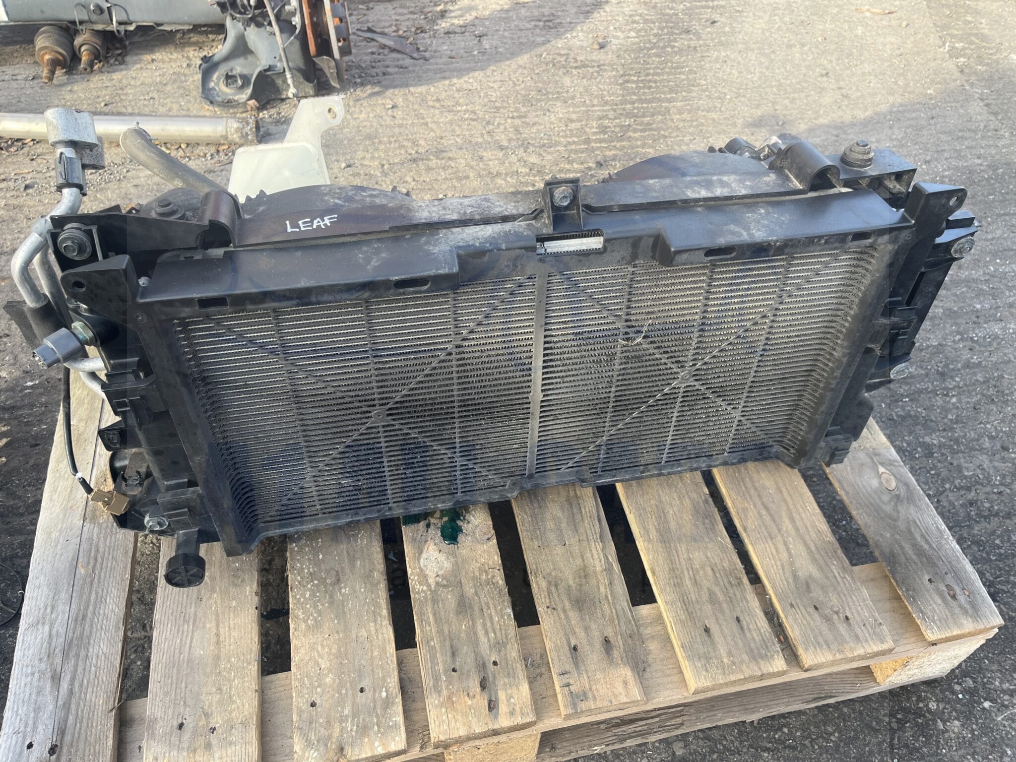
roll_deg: -5.9
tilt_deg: -44.8
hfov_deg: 67.3
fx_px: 763
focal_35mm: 26
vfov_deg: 53.1
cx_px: 508
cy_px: 381
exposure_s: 1/209
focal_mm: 5.1
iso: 50
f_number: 1.6
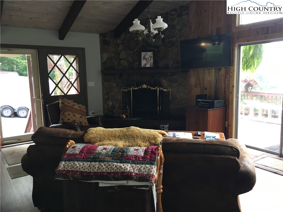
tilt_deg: -8.1
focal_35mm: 29
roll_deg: +2.0
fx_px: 237
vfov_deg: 48.2
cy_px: 106
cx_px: 142
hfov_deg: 61.7
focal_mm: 4.15
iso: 50
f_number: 2.2
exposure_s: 1/33
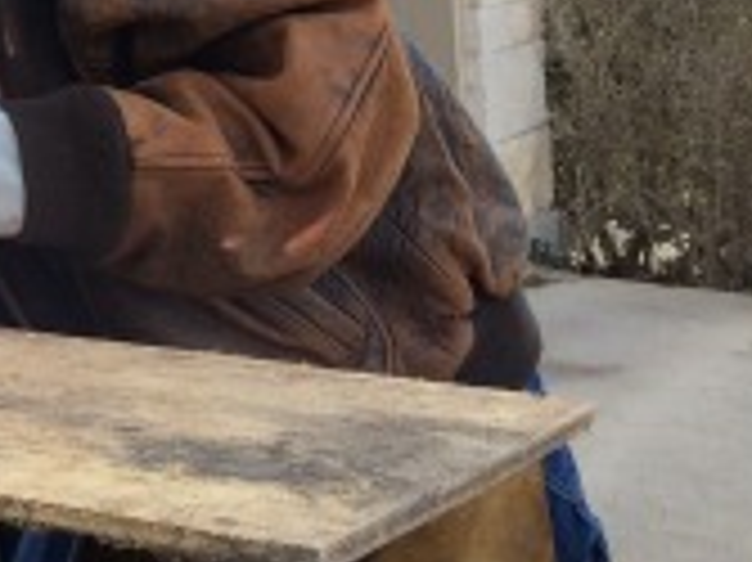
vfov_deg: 12.9
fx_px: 2410
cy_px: -153
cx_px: -554
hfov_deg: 15.5
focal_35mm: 111
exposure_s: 1/398
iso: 32
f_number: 2.2
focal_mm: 4.15
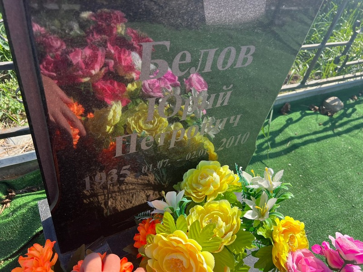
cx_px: 182
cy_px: 136
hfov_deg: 67.3
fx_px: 273
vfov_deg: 53.1
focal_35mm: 26
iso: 50
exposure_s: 1/1511
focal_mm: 5.7
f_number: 1.5
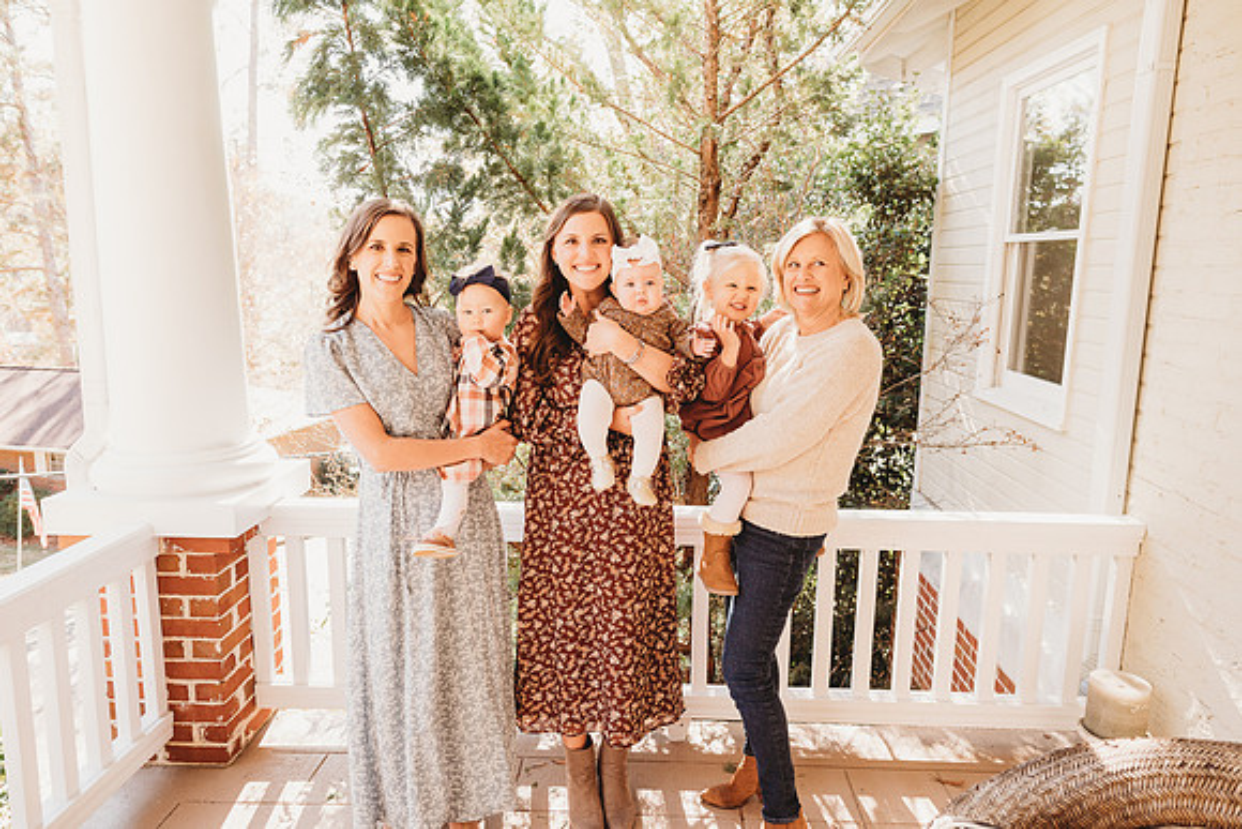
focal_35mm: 24
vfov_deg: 53.2
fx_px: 828
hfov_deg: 73.7
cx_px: 621
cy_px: 414
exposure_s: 1/200
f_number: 4.5
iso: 400
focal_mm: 24
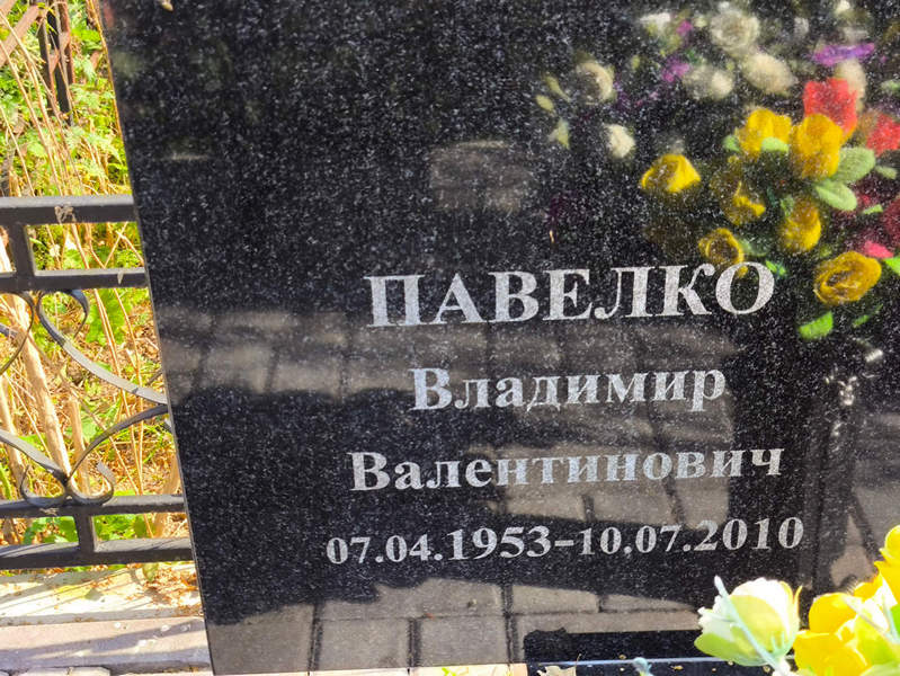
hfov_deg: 38.2
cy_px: 338
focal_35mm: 50
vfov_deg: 29.1
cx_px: 450
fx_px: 1301
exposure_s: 1/280
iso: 50
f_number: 1.7
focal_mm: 4.71
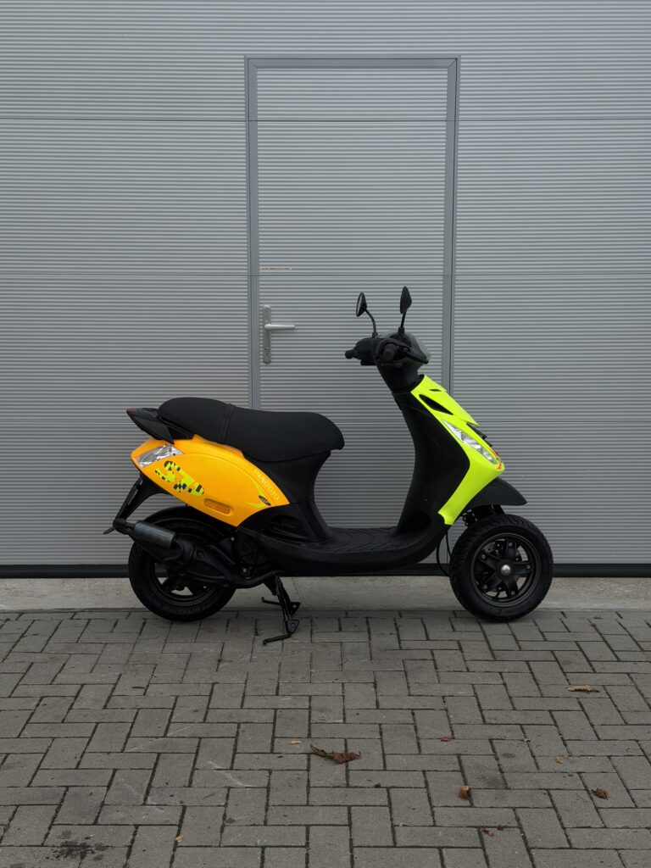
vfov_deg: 39.7
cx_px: 326
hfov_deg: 30.3
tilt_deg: -9.2
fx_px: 1204
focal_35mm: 48
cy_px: 434
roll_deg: +0.4
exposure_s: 1/2762
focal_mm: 6.76
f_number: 1.78
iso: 64
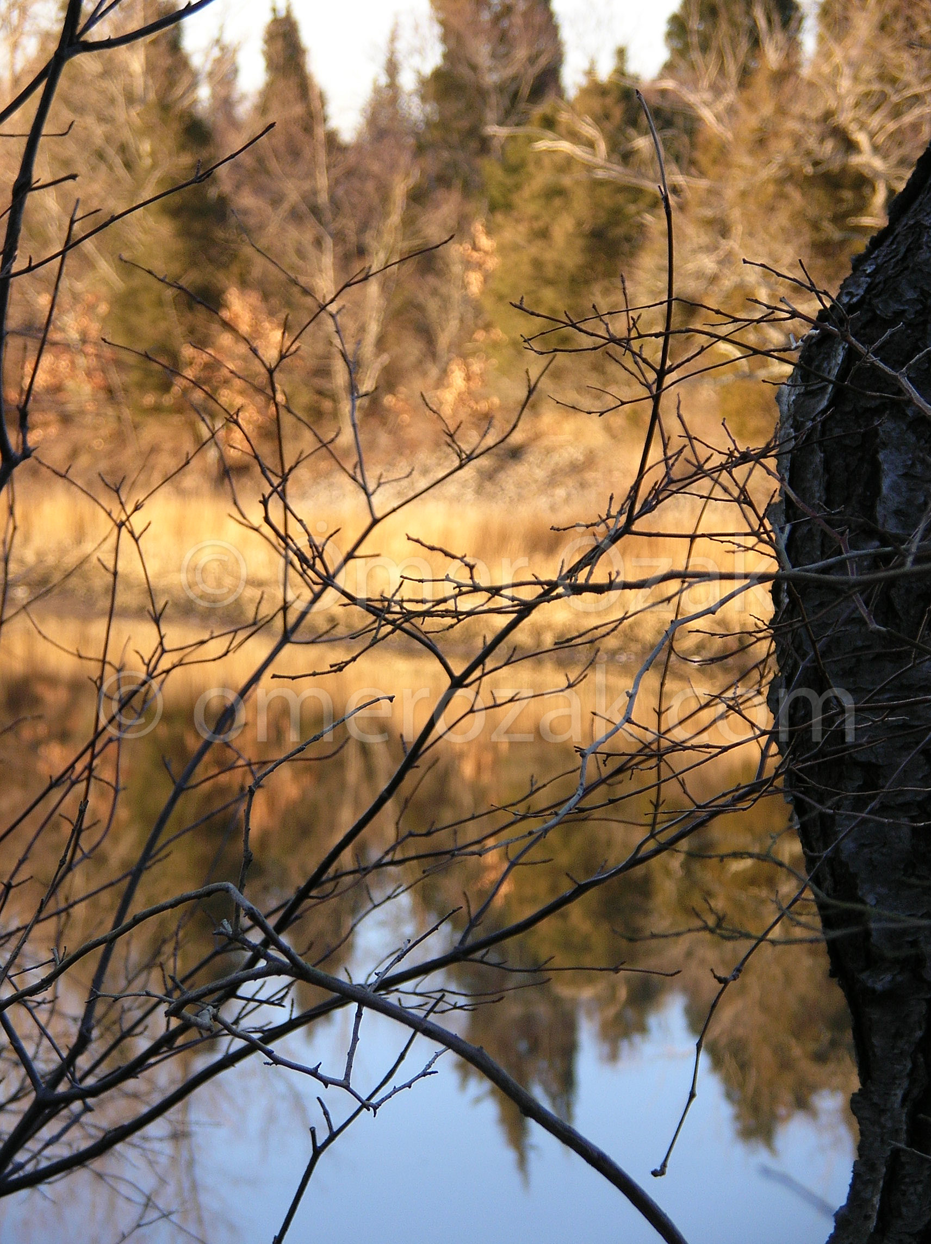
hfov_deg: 11.9
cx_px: 466
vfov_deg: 15.9
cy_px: 622
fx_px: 4453
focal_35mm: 124
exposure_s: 1/64.4
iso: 50
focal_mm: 20.4
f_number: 3.6
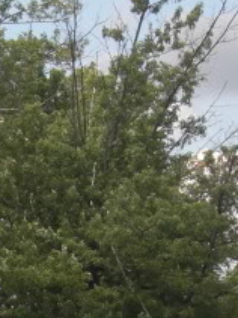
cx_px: -143
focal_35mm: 175
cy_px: 451
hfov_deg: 8.3
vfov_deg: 10.9
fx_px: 1606
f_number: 2.8
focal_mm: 6.3
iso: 50
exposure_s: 1/640
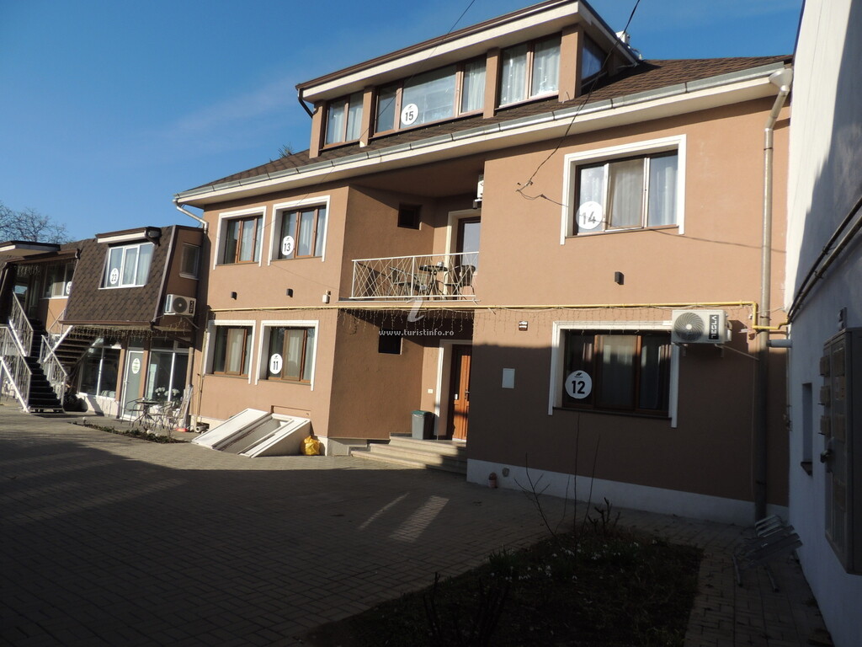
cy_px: 324
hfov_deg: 71.6
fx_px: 598
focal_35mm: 24
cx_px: 431
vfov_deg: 56.8
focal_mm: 4.3
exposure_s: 1/1600
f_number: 3
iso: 100
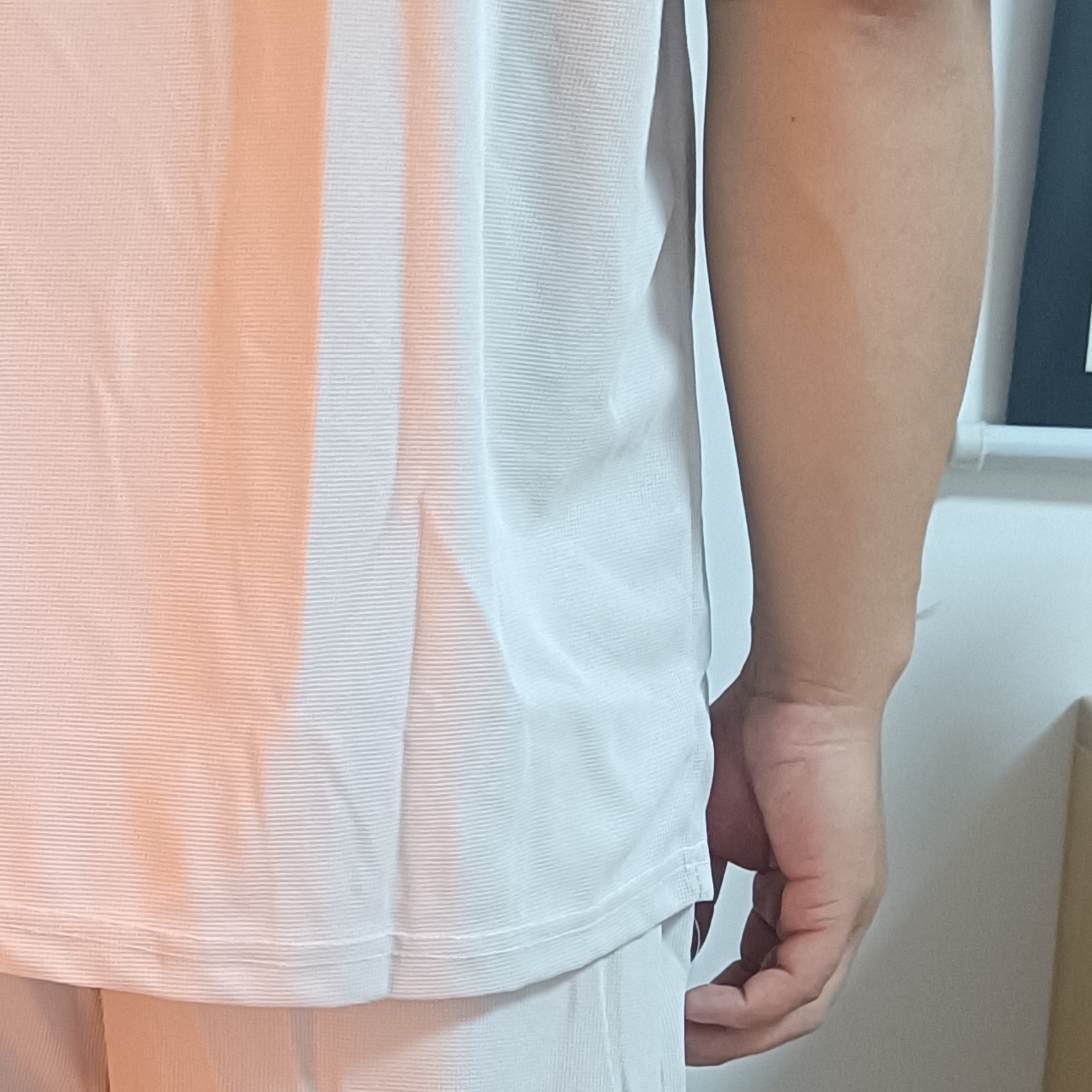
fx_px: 2605
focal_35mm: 73
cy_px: 724
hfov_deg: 22.7
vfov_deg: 23.6
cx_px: -25
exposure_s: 1/33.3
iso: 1420
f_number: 1.9
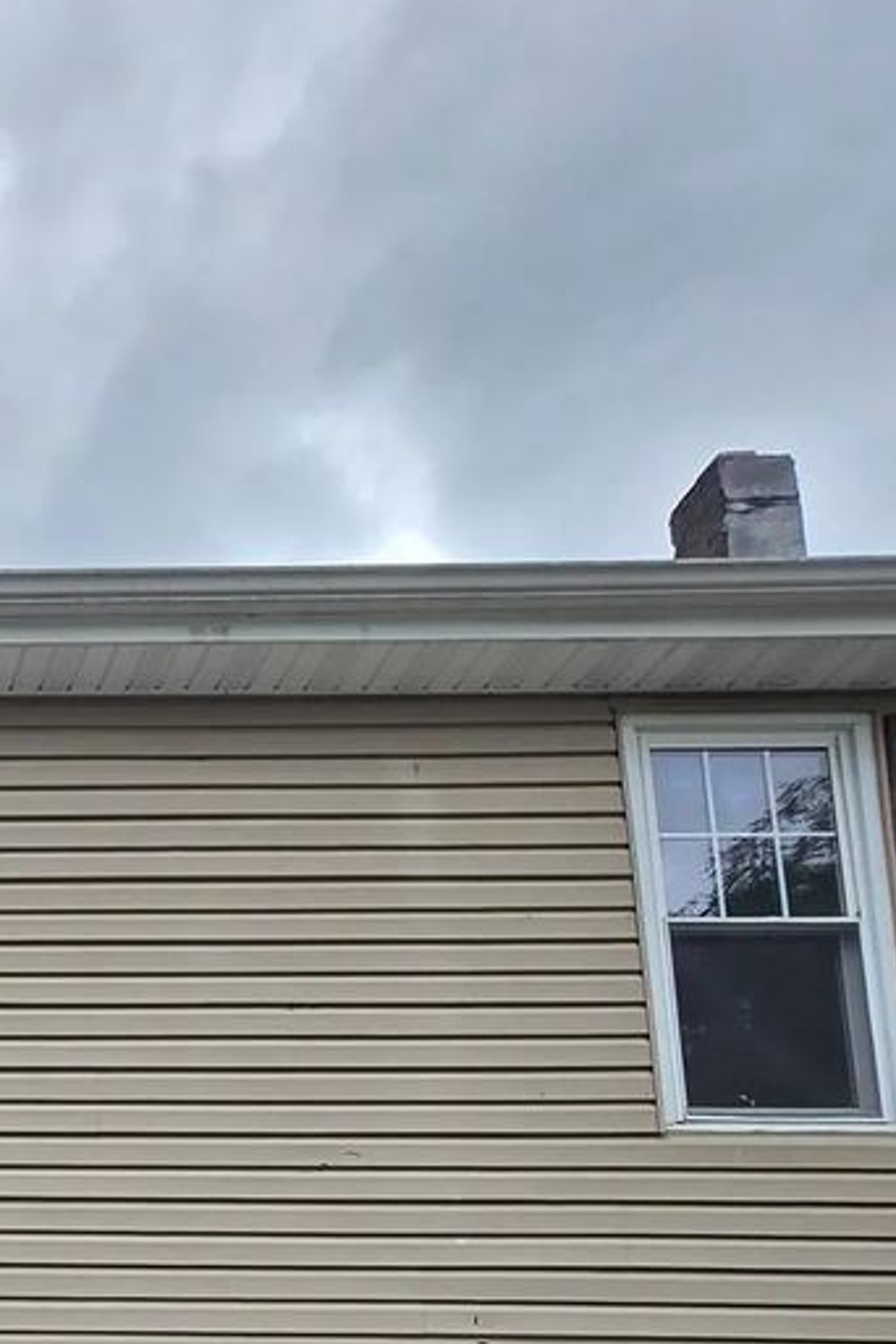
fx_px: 1344
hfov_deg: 27.4
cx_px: -398
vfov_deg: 43.0
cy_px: 1434
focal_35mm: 36
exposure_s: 1/237
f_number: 2.2
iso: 25
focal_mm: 1.7
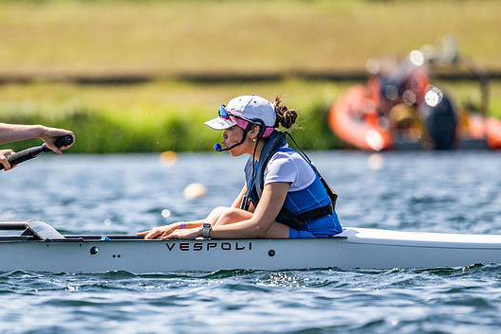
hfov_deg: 3.1
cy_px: 168
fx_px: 9126
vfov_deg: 2.1
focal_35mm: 656
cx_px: 238
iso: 250
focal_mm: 400
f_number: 4.5
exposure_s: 1/2500
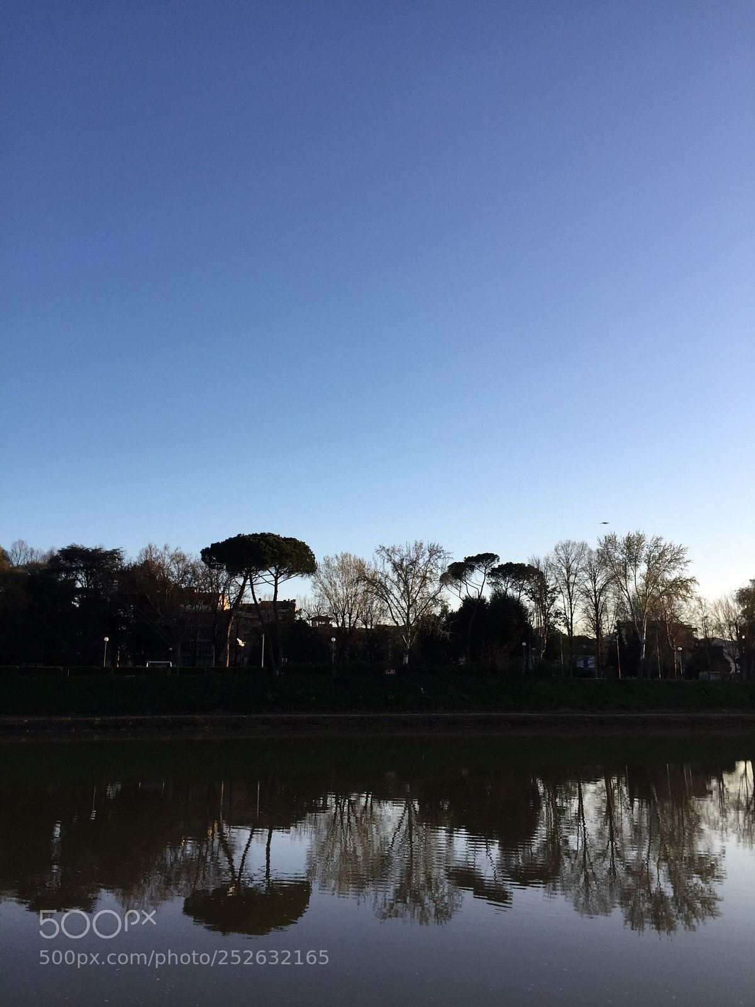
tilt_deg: +14.4
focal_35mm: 29
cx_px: 378
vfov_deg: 61.7
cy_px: 504
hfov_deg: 48.2
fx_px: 843
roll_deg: -0.4
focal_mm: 4.15
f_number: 2.2
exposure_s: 1/618
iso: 32
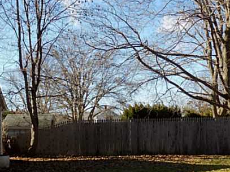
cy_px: 147
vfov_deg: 24.3
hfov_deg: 32.7
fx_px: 392
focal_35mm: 59
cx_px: 113
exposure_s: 1/320
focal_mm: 5.3
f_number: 3.3
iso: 80
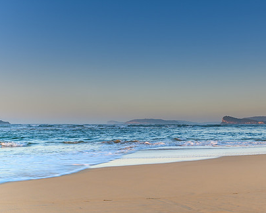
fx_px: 323
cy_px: 106
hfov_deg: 44.0
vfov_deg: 36.5
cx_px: 182
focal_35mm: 41
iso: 50
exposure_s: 1/8
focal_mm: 20
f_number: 8
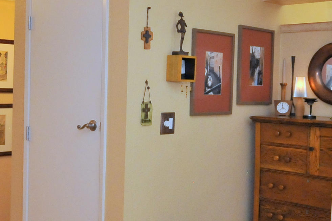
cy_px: 98
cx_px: 96
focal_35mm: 55
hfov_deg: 35.7
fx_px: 507
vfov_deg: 24.6
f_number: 5.6
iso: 1250
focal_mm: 12
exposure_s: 1/30
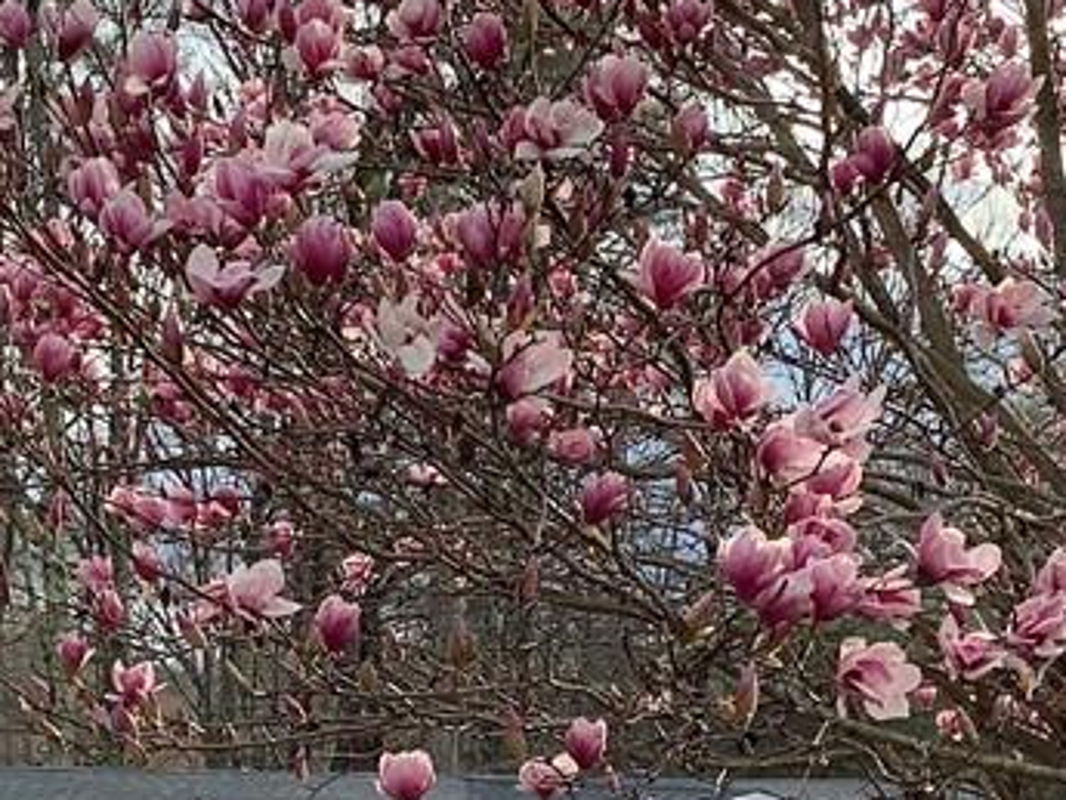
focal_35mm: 92
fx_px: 2834
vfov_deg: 15.8
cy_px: 791
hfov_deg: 21.3
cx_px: 488
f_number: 2.4
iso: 25
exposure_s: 1/162
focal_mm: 3.3
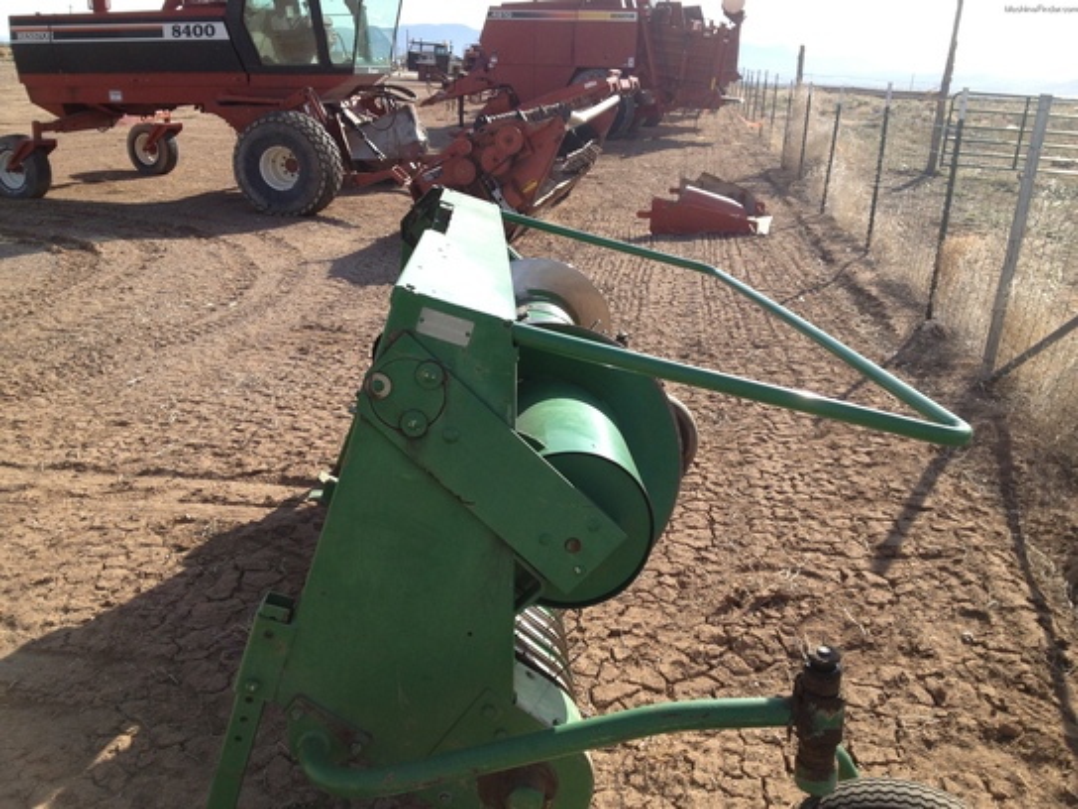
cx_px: 539
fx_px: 1090
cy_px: 404
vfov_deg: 40.7
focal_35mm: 35
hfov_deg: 52.6
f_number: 2.4
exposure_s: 1/890
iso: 50
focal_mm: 4.28
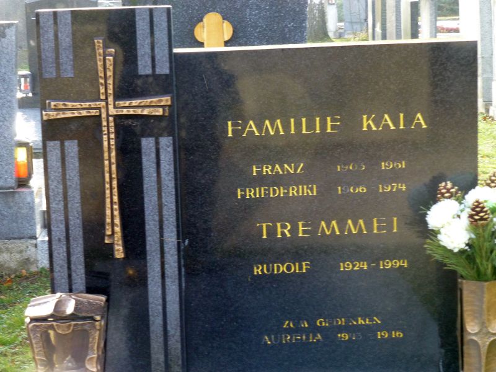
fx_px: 1218
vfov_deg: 17.4
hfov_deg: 23.0
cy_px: 186
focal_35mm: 85
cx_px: 248
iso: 320
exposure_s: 1/60
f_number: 5.2
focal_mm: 15.1
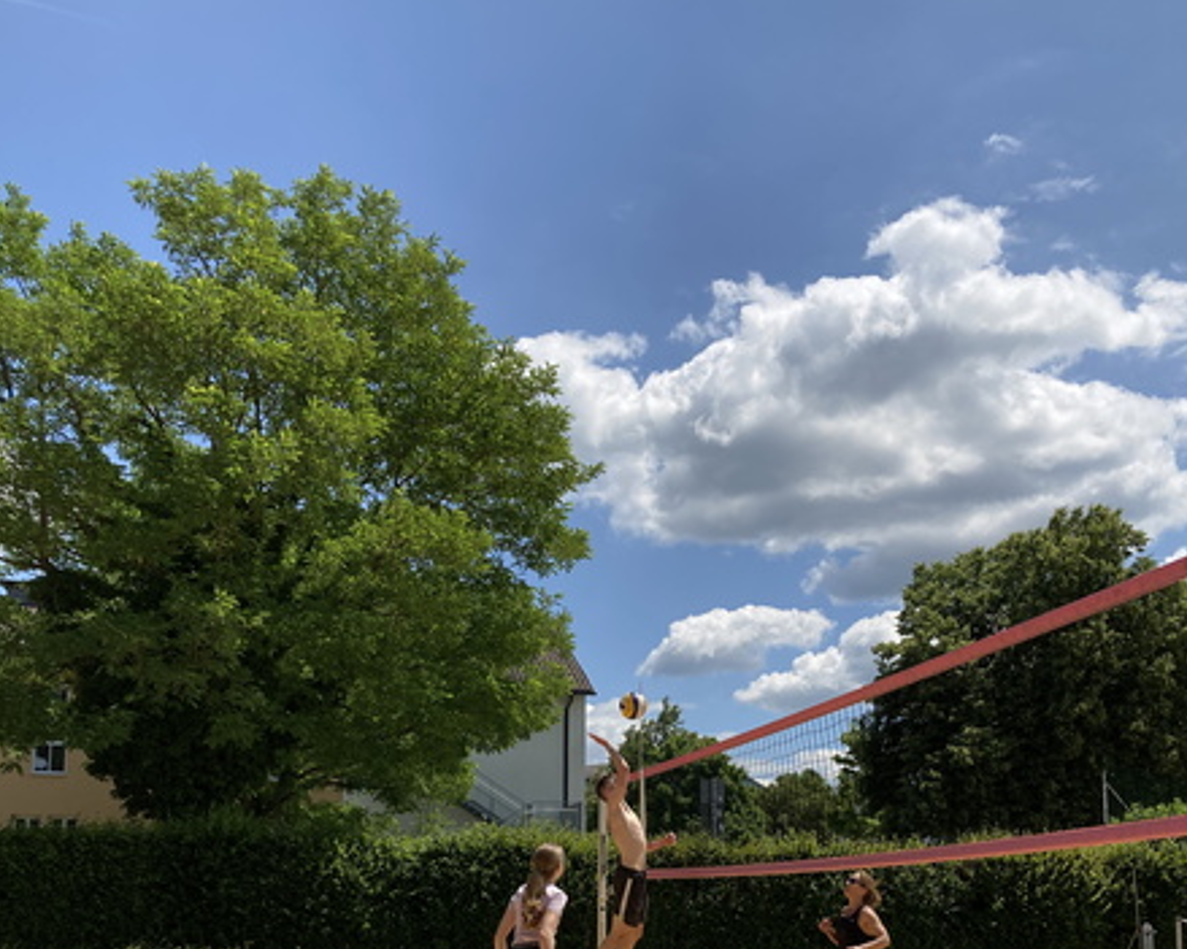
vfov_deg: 38.7
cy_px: 749
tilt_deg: +8.9
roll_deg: -0.1
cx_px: 596
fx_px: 1300
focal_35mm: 37
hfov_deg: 49.1
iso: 20
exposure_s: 1/3205
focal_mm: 3.99
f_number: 1.8
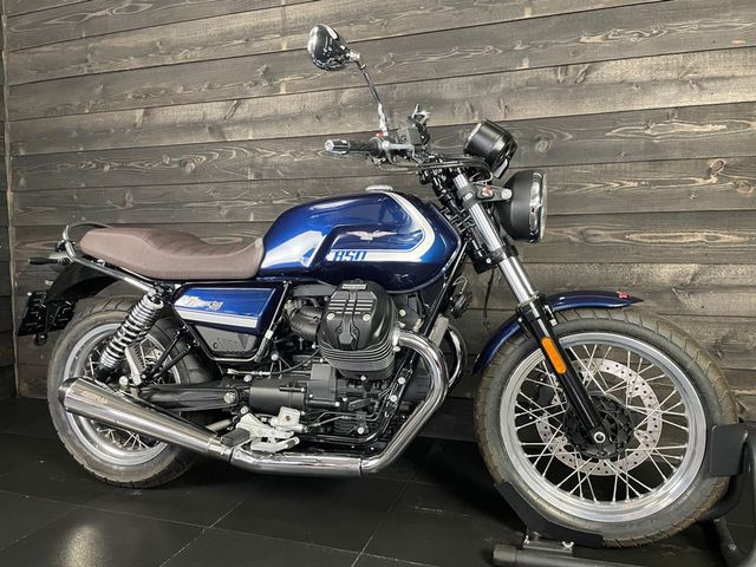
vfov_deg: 53.1
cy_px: 284
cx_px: 378
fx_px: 568
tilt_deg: -3.9
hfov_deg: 67.3
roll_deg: +1.5
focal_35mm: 26
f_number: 1.6
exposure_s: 1/50
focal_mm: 4.2
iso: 400
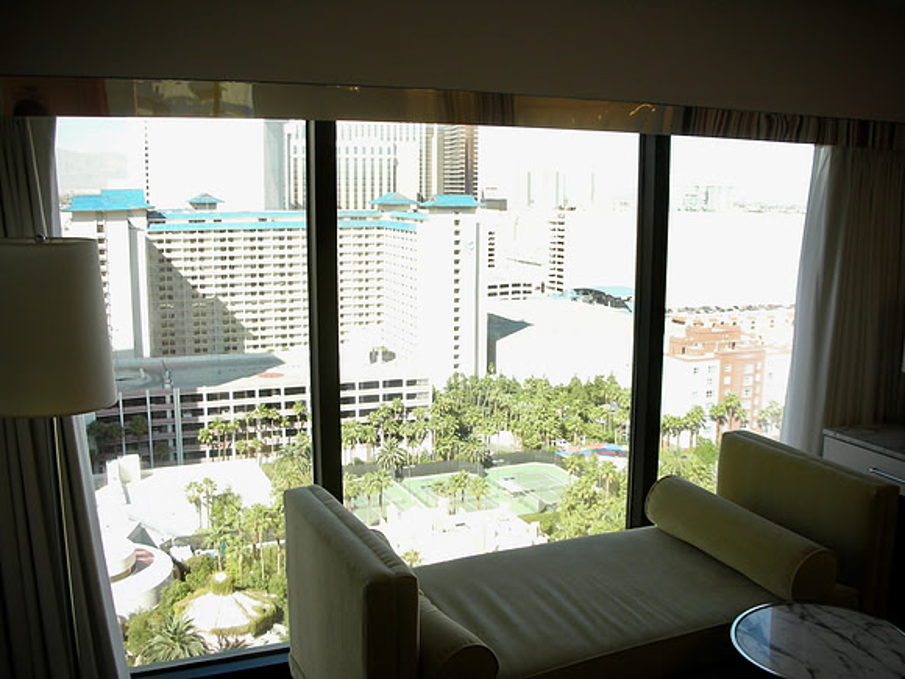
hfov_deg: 52.6
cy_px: 340
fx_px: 915
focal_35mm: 35
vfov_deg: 40.7
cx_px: 452
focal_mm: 5.8
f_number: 3
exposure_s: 1/50.2
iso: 50
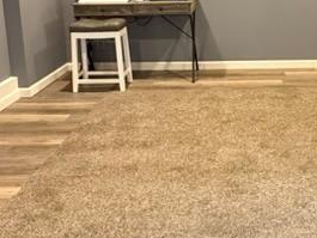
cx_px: 248
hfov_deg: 34.6
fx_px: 495
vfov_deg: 26.4
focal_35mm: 54
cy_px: 36
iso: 1000
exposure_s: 1/60
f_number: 2.2
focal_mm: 2.22
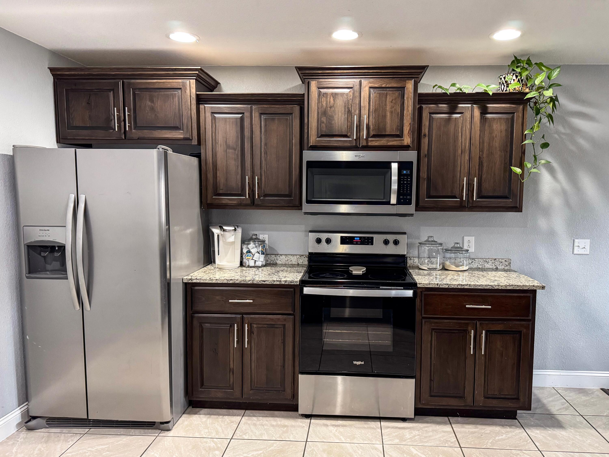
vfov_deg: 56.8
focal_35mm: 24
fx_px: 422
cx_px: 304
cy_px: 228
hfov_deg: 71.6
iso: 400
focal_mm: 6.76
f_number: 1.8
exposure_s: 1/60
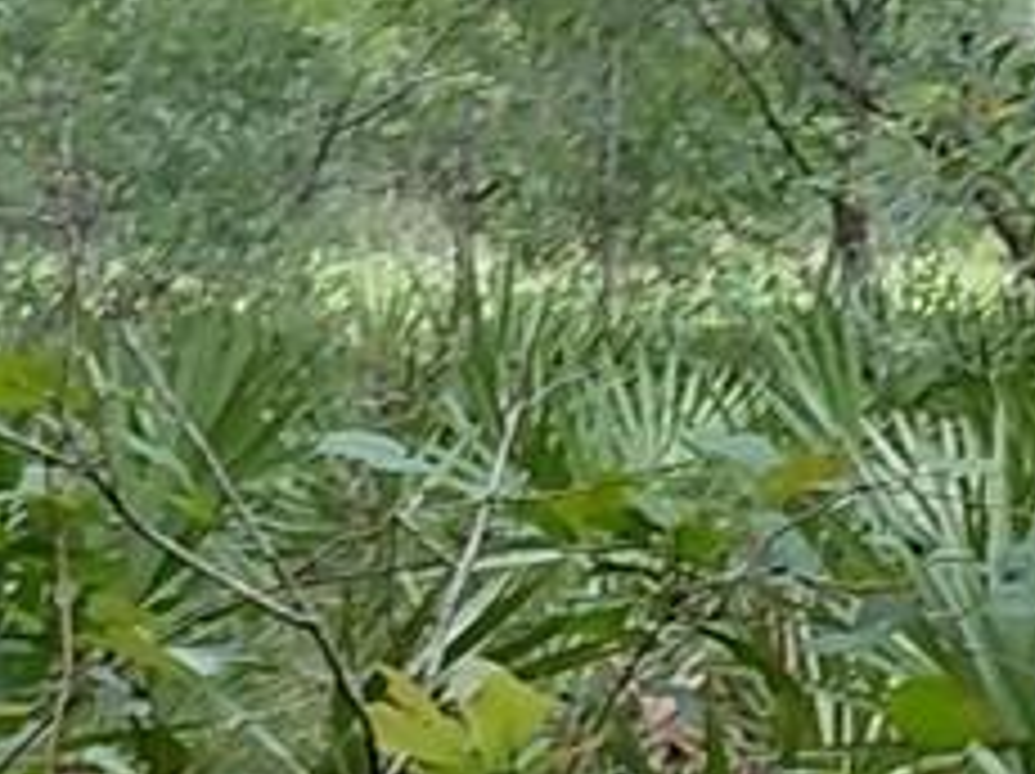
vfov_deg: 8.5
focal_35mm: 174
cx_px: 1467
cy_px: 567
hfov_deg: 11.0
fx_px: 5197
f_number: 1.8
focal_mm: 4.69
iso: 50
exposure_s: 1/228
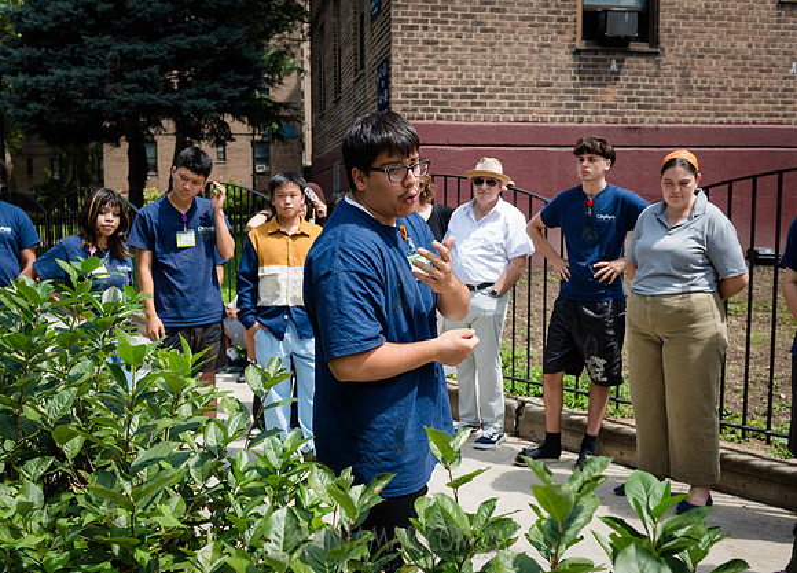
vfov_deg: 35.7
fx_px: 889
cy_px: 288
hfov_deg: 48.3
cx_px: 387
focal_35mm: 39
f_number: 4.5
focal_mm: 34
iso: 200
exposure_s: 1/640
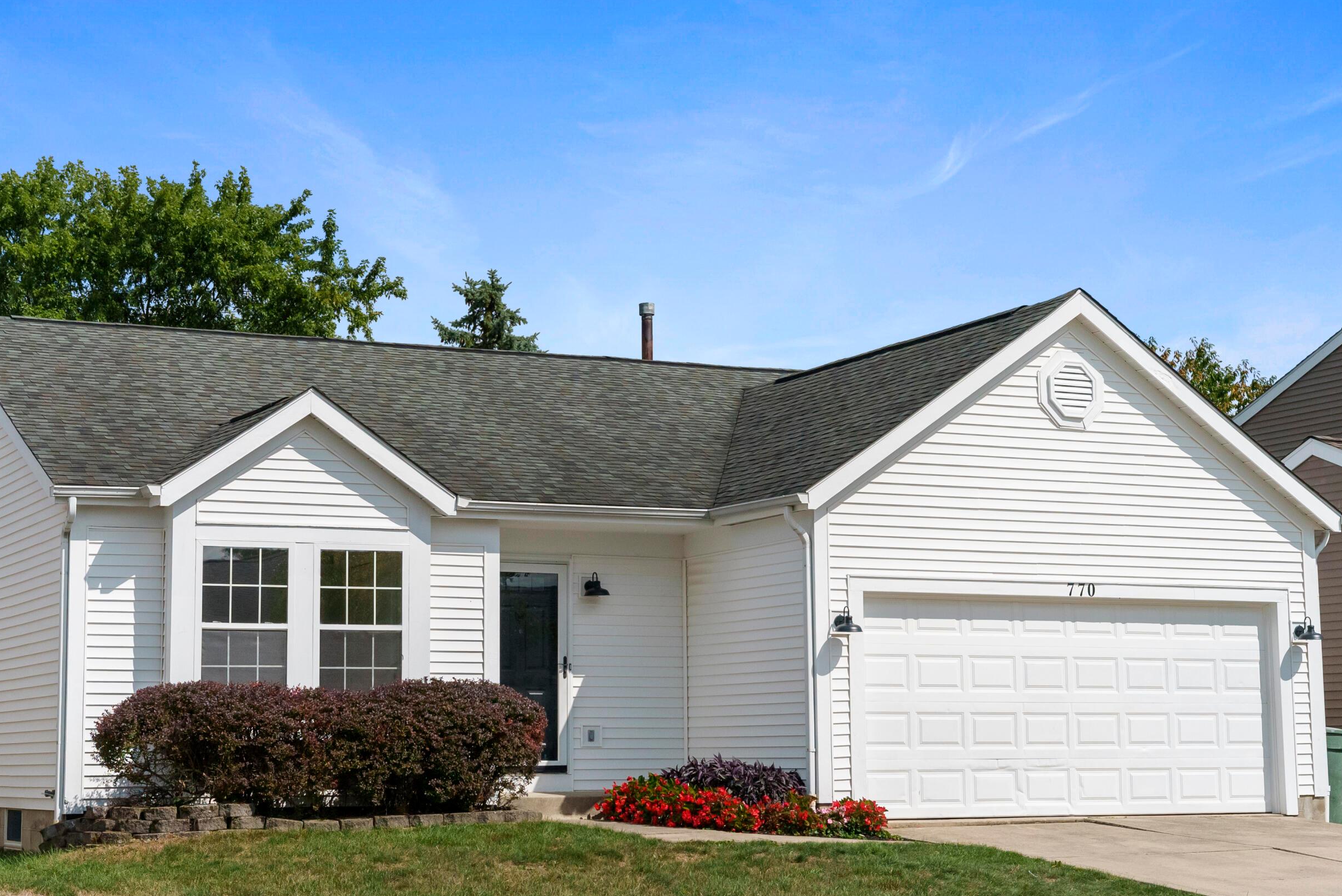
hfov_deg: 31.6
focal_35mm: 64
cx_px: 614
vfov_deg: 21.4
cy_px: 410
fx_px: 2372
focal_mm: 51.5
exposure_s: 1/6400
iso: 800
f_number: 9
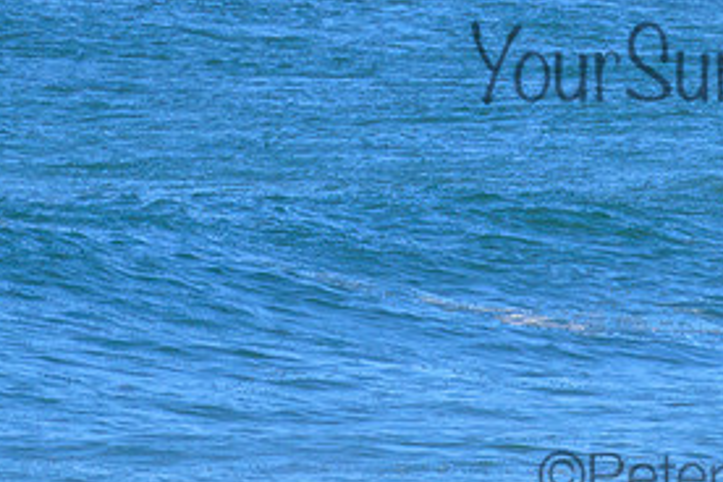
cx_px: 604
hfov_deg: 0.9
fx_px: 46288
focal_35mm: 2305
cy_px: -148
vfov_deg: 0.6
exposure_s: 1/2000
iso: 1250
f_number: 11
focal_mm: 800
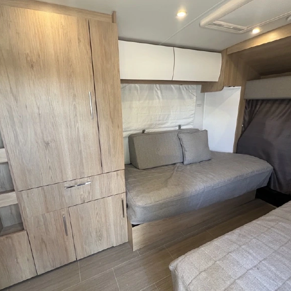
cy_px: 144
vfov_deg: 87.4
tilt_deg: -14.0
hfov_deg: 87.3
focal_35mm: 16
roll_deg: +1.9
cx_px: 136
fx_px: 152
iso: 200
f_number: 1.8
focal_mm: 1.57
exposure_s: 1/99
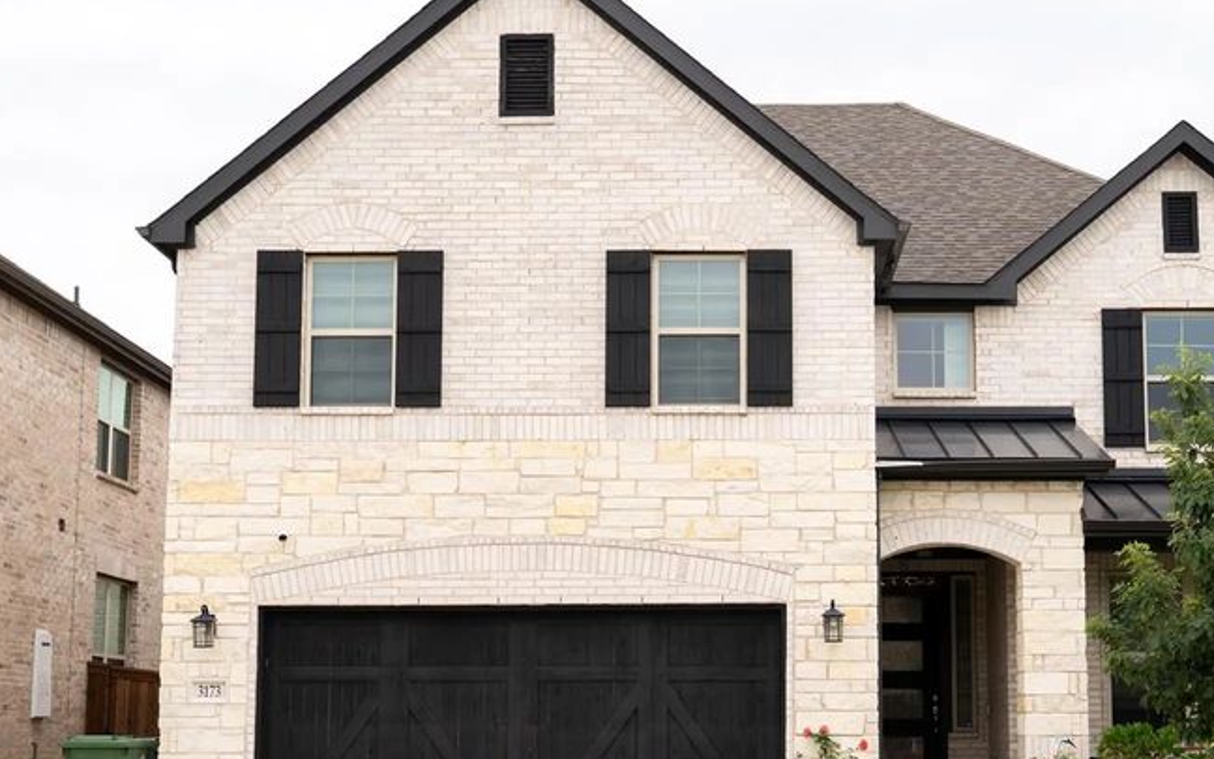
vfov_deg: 22.3
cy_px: 488
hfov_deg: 35.0
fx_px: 1919
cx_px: 733
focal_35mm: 58
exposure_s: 1/500
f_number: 4.5
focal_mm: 36
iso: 100
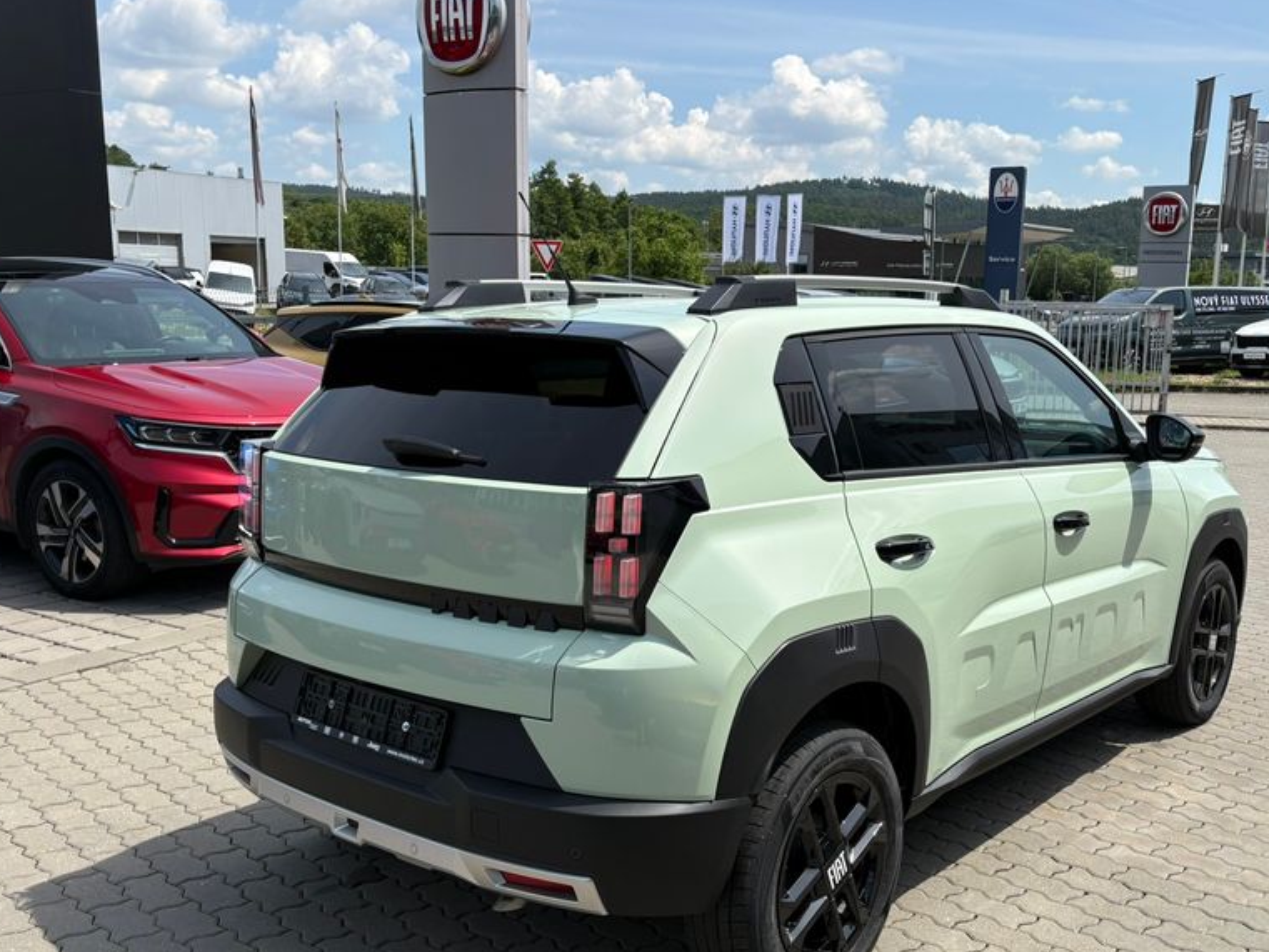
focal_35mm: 35
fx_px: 1283
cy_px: 552
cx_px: 722
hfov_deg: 52.4
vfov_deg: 40.6
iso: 50
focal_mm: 5.96
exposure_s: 1/3623
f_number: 1.6
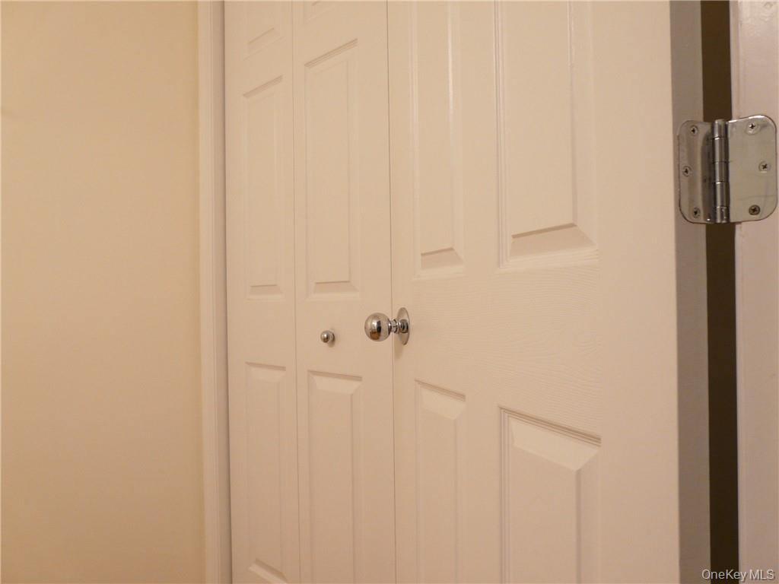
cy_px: 292
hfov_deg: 63.4
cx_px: 390
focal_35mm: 28
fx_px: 630
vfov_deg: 49.7
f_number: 2.8
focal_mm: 4.6
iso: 160
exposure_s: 1/30
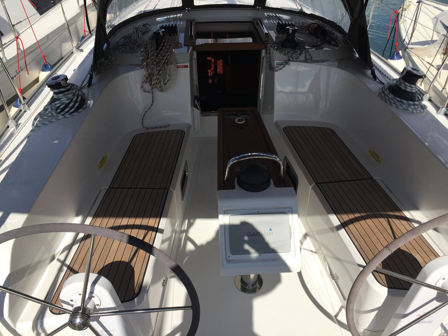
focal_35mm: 29
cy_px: 168
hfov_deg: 61.7
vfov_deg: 48.2
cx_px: 224
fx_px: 375
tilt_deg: -33.1
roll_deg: -0.2
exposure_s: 1/2825
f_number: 2.2
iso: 32
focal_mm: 4.15
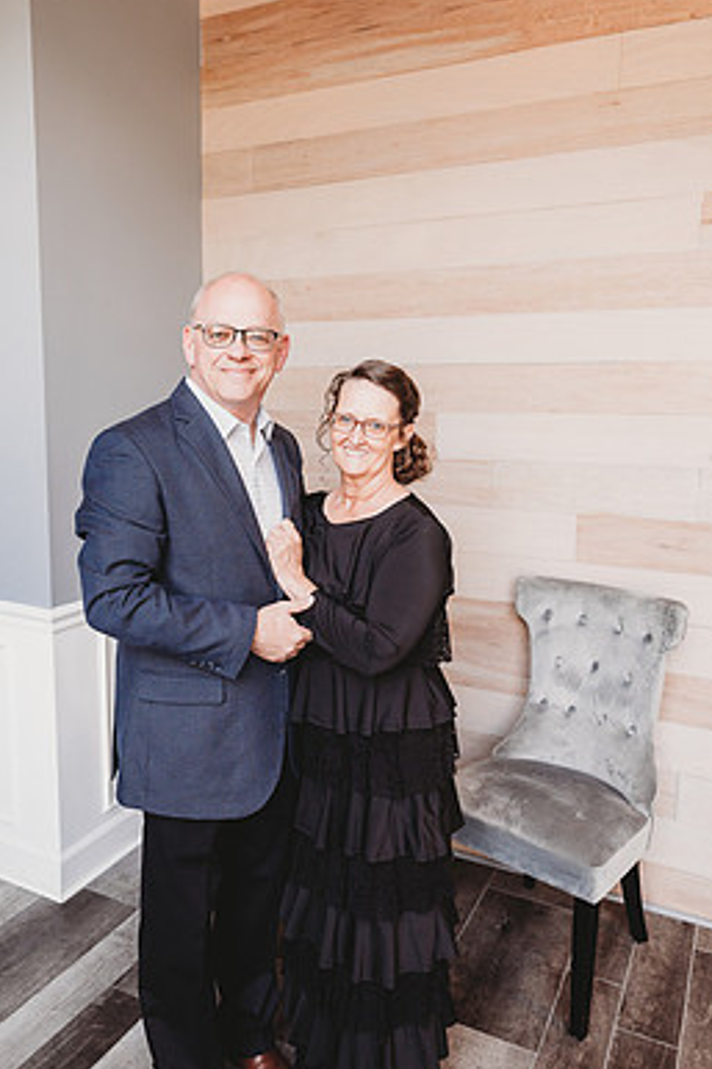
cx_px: 305
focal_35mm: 28
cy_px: 515
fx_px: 831
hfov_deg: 46.2
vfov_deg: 65.5
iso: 500
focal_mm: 24
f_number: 2.8
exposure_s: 1/200
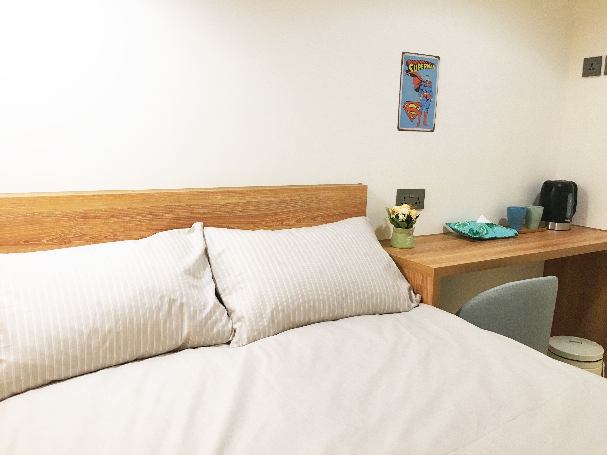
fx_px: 509
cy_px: 228
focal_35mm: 29
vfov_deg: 48.2
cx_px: 304
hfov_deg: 61.7
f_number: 2.2
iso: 125
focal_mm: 4.15
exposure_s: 1/33
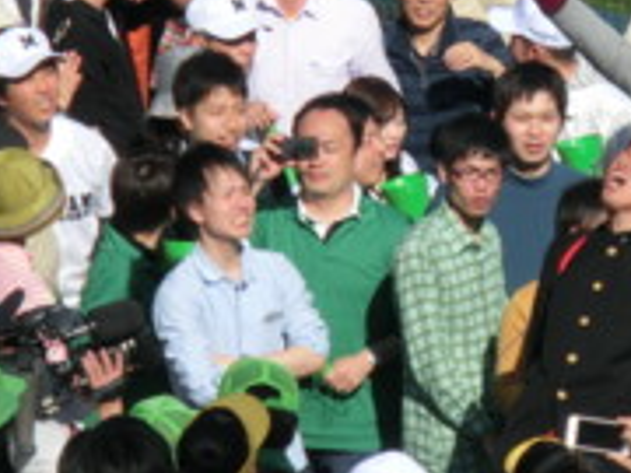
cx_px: 533
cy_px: 116
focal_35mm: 749
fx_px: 13653
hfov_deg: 2.6
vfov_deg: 2.0
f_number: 5.9
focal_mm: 53
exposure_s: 1/500
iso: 80
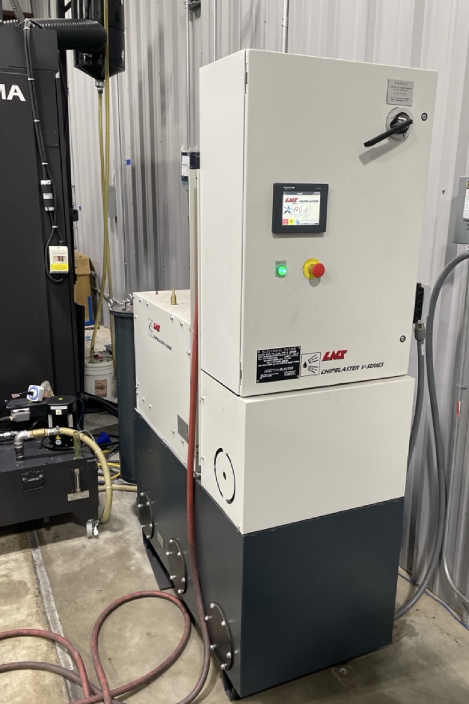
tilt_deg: -16.4
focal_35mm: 31
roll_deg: -0.6
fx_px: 606
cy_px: 365
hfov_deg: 42.3
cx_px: 240
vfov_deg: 60.3
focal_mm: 4.2
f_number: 1.6
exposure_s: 1/60
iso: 160
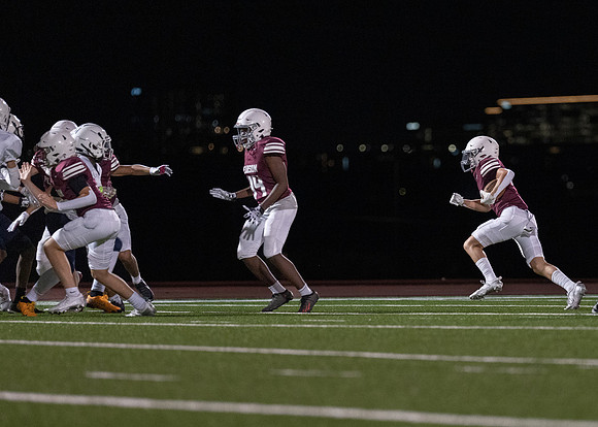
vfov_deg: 4.3
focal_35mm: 337
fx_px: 5729
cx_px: 503
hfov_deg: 6.0
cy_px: 227
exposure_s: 1/1000
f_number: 2.8
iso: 4000
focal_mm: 200
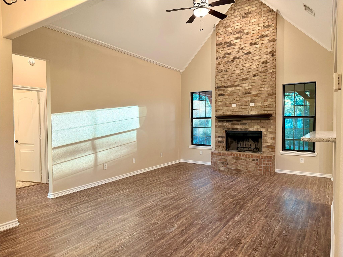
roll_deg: +0.3
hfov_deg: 71.6
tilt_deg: -0.8
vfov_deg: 56.8
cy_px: 128
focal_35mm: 24
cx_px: 172
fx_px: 238
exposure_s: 1/120
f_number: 1.78
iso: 320
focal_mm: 6.76
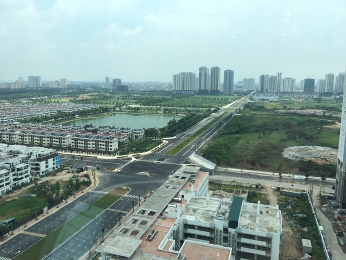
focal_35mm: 29
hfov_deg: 61.7
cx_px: 173
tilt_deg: -7.8
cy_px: 130
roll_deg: -1.1
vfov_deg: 48.2
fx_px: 290
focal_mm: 4.15
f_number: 2.2
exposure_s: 1/818
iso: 25
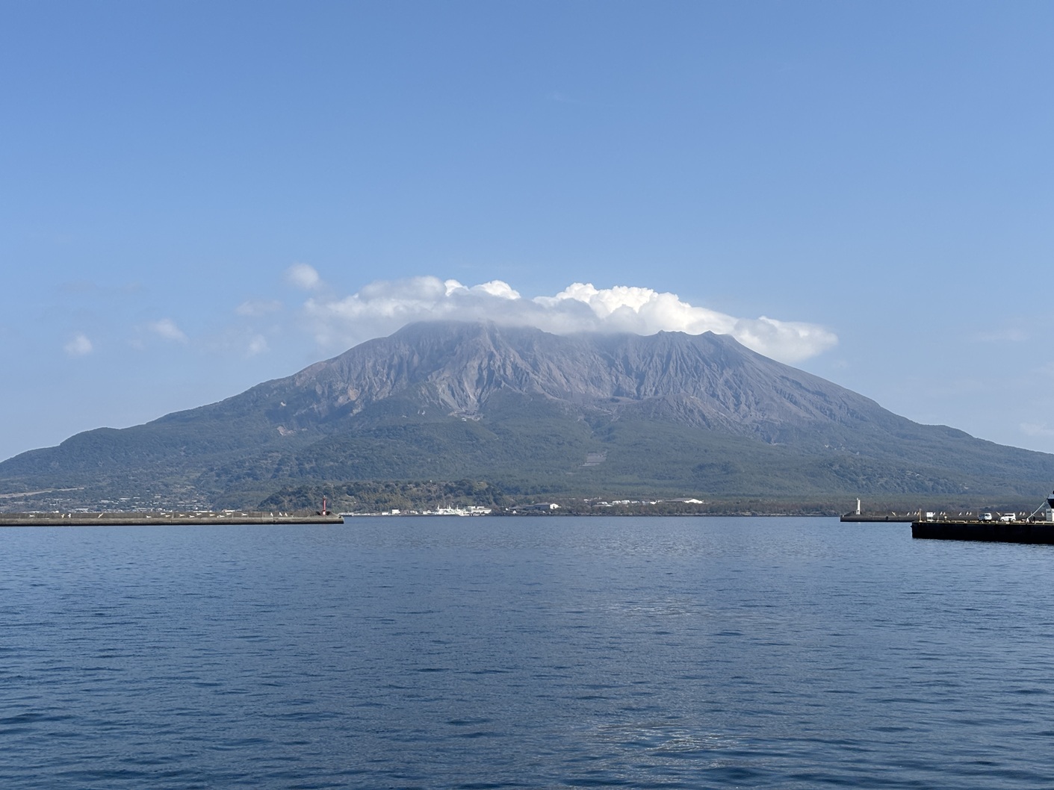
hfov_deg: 36.8
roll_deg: +0.1
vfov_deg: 28.0
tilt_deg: +4.6
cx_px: 527
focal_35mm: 52
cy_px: 395
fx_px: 1583
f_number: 1.6
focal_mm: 5.96
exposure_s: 1/3663
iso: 40
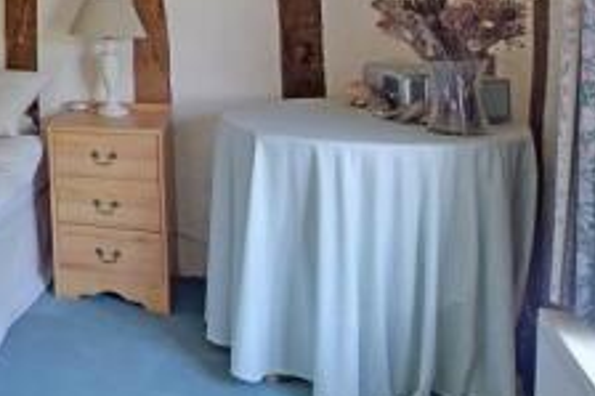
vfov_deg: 28.0
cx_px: -181
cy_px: -28
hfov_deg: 32.9
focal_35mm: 44
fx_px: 727
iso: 100
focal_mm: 10
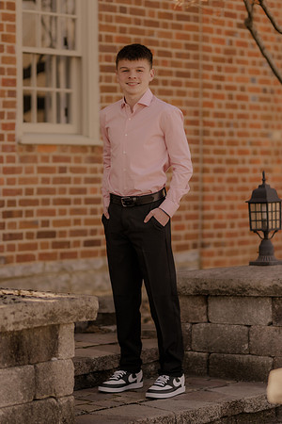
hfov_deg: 10.8
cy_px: 212
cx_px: 141
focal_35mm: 127
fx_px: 1492
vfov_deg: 16.1
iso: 200
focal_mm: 85
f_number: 1.4
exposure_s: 1/1250
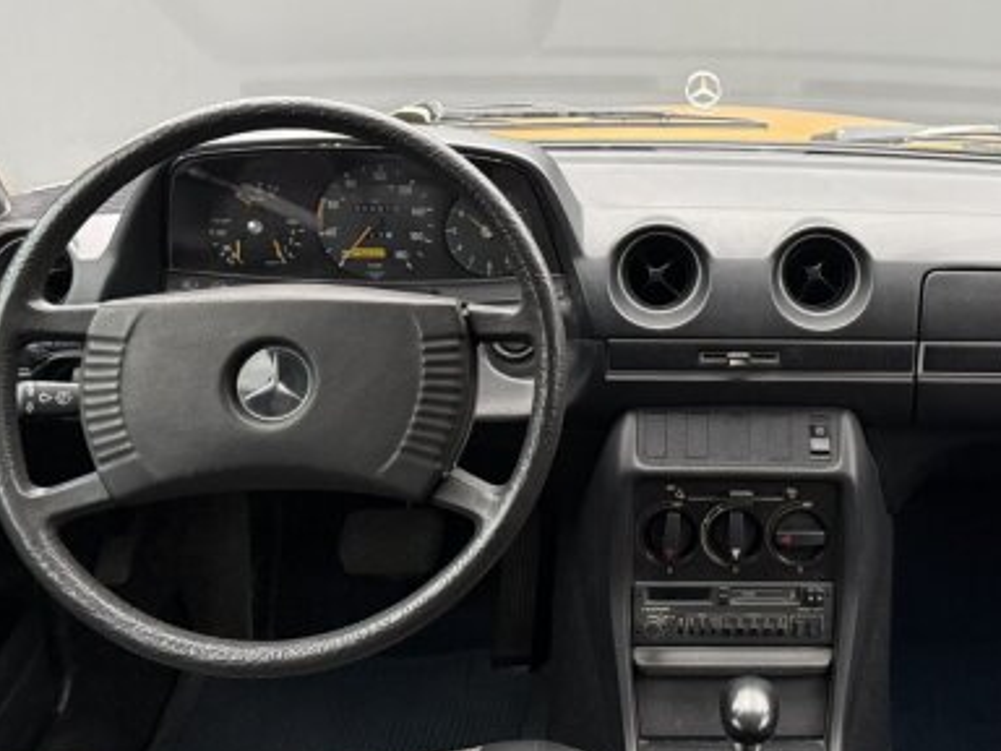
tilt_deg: -16.0
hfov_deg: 45.3
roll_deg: -2.1
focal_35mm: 40
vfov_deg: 35.8
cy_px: 284
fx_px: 1157
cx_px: 740
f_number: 1.78
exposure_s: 1/60
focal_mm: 6.76
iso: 500
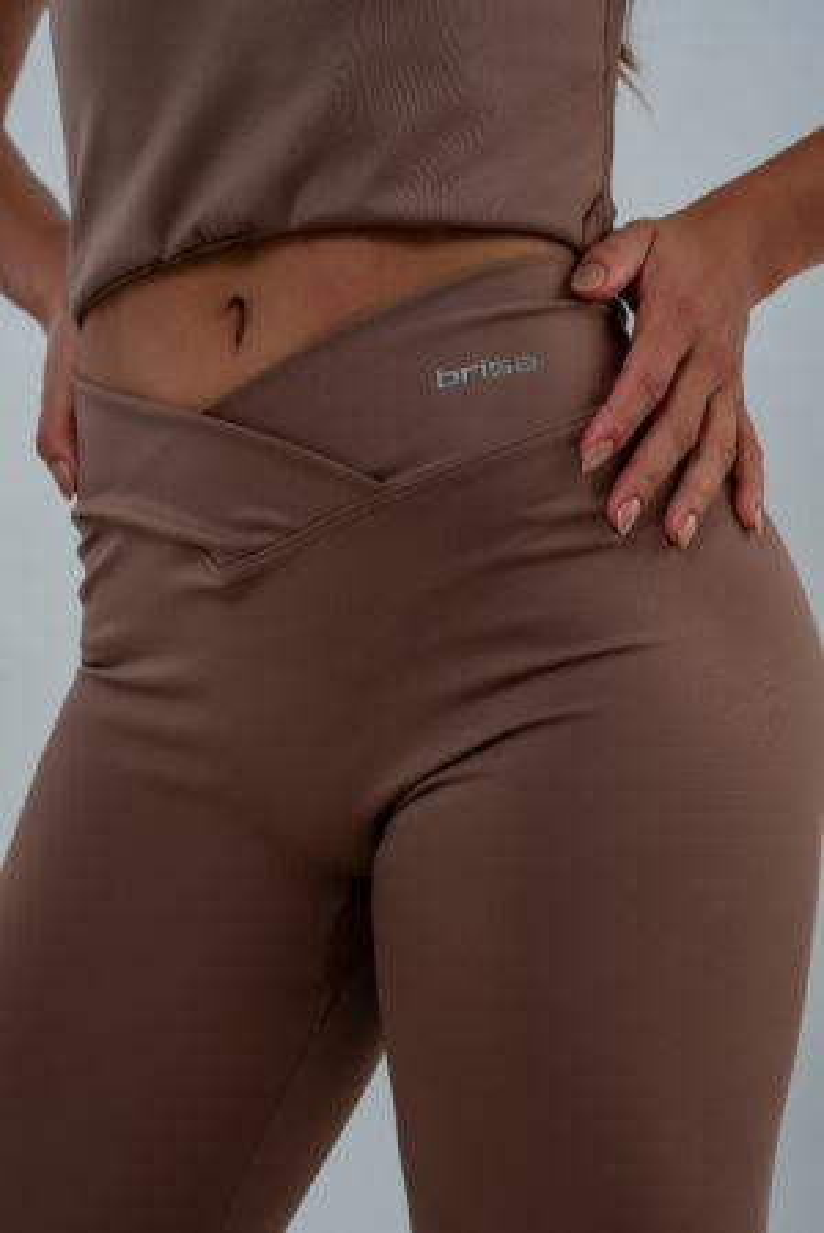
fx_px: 1714
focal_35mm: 50
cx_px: 412
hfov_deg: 27.0
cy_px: 616
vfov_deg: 39.6
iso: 160
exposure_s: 1/160
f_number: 7.1
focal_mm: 50
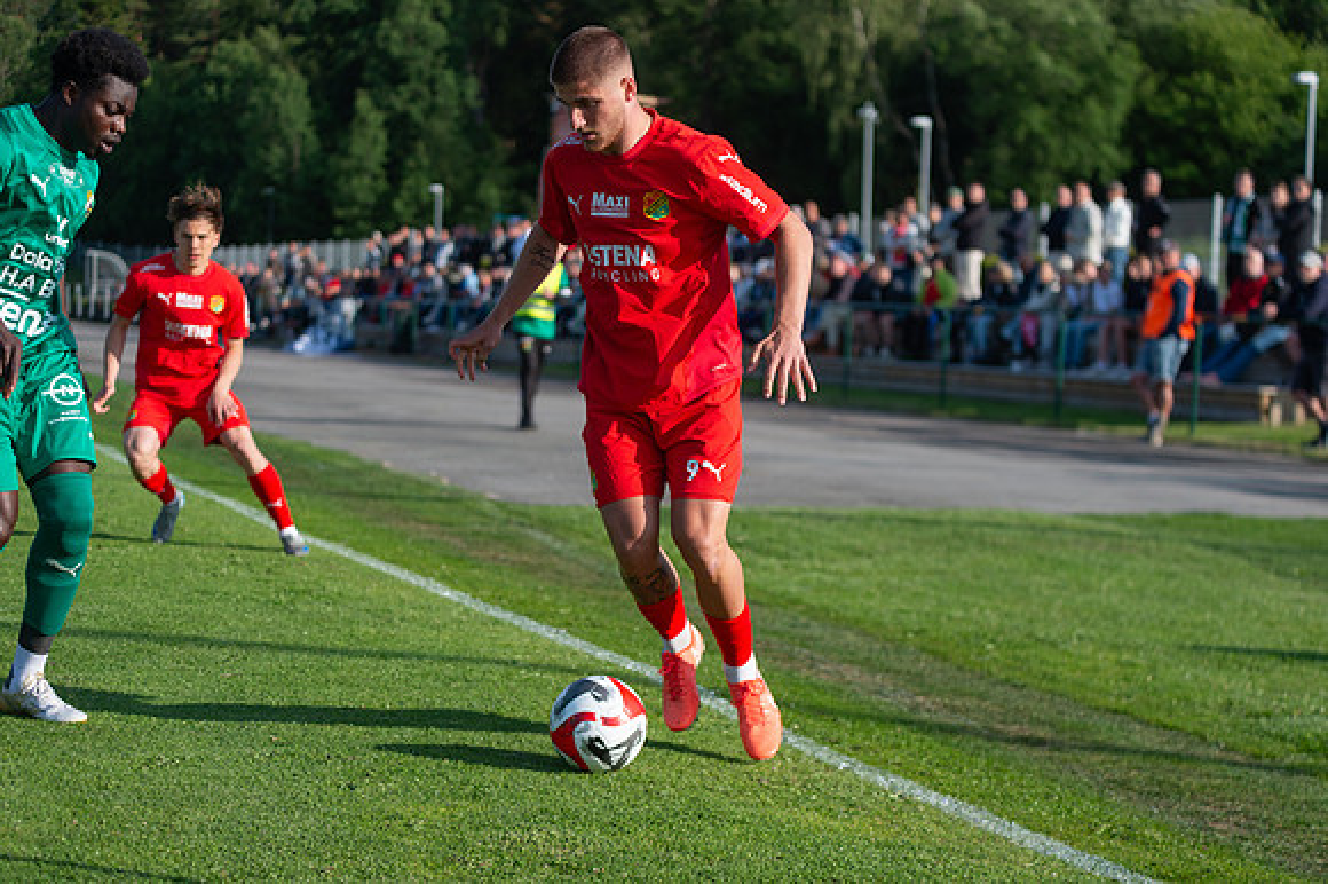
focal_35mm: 70
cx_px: 664
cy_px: 442
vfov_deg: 19.4
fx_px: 2581
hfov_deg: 28.9
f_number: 3.2
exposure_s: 1/1600
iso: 125
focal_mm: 70
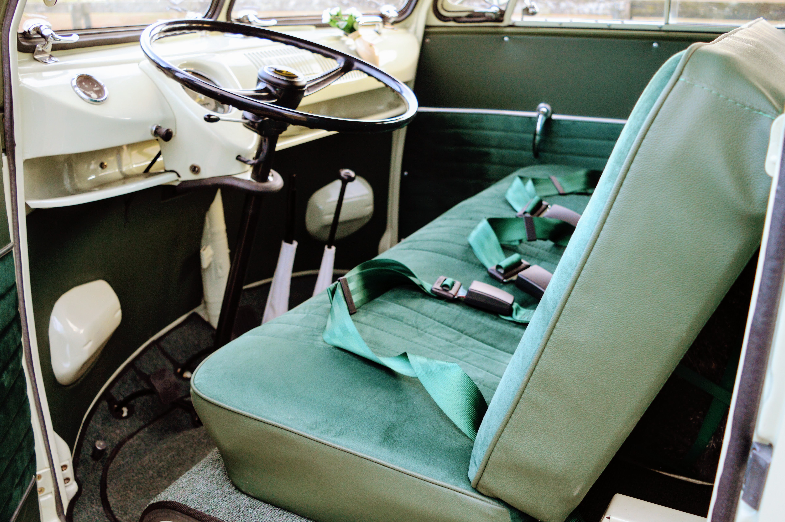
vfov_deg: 41.0
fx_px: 697
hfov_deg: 58.7
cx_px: 376
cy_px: 288
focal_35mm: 32
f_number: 3.5
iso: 400
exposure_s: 1/30
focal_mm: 18
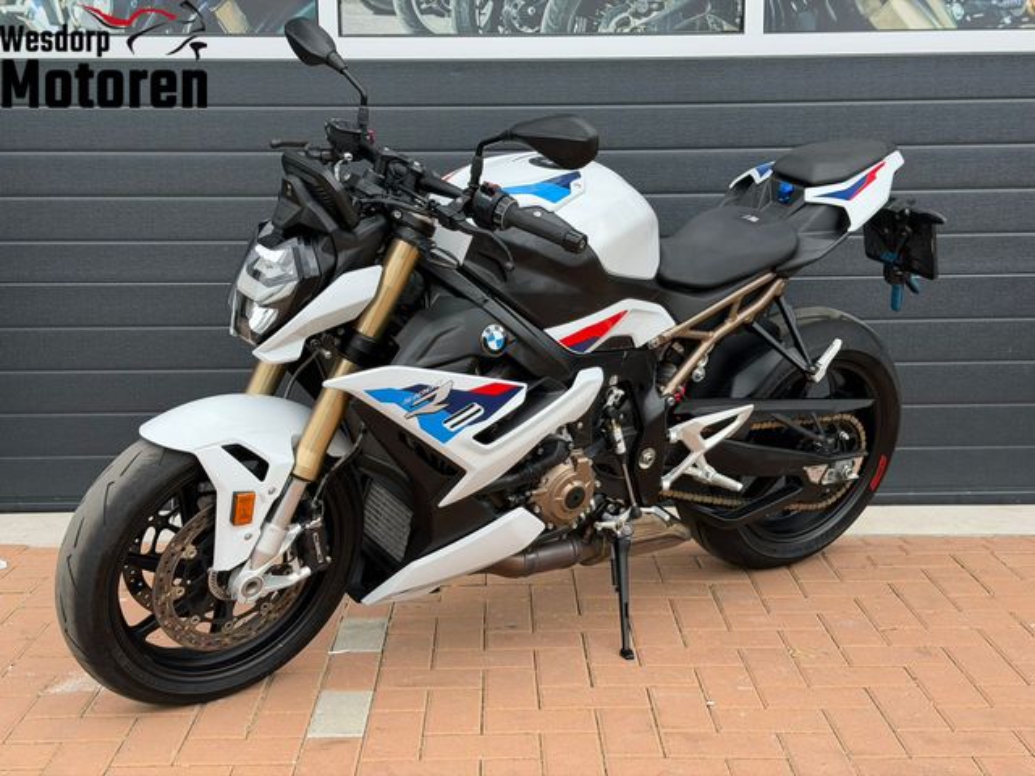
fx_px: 1435
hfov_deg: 39.7
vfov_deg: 30.3
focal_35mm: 48
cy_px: 388
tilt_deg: -8.8
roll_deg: +0.5
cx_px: 518
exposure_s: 1/1883
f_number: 1.78
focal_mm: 6.76
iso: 100
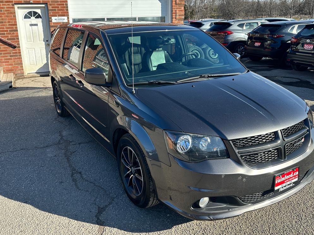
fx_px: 281
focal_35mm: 31
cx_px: 141
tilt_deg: -13.5
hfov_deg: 58.2
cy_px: 96
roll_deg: +1.9
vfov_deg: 45.2
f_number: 1.78
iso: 80
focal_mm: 6.86
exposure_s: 1/2203
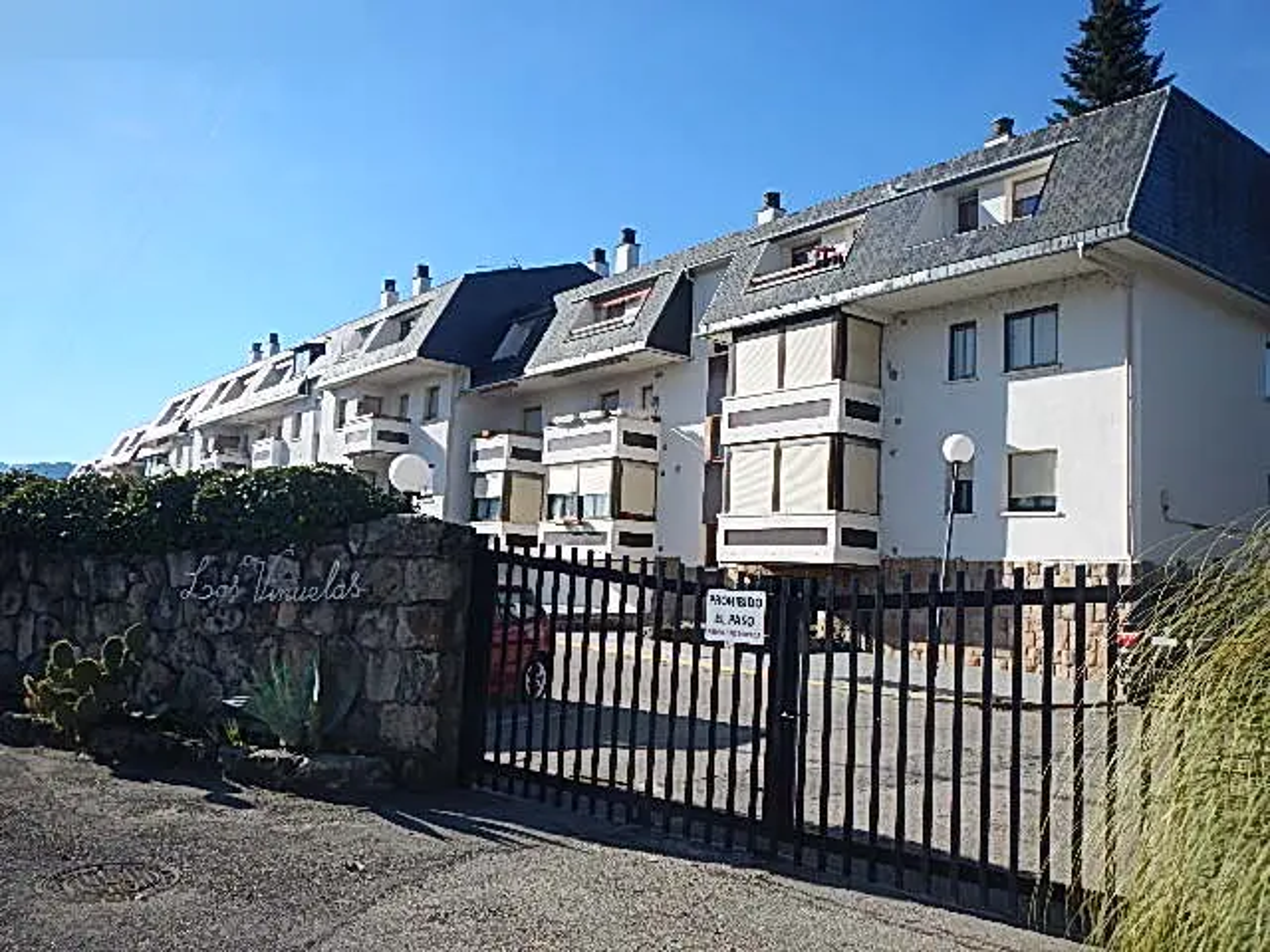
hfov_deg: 63.4
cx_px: 635
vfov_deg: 49.7
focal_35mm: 28
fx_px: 1027
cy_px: 476
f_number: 3.9
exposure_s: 1/800
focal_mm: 5
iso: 125
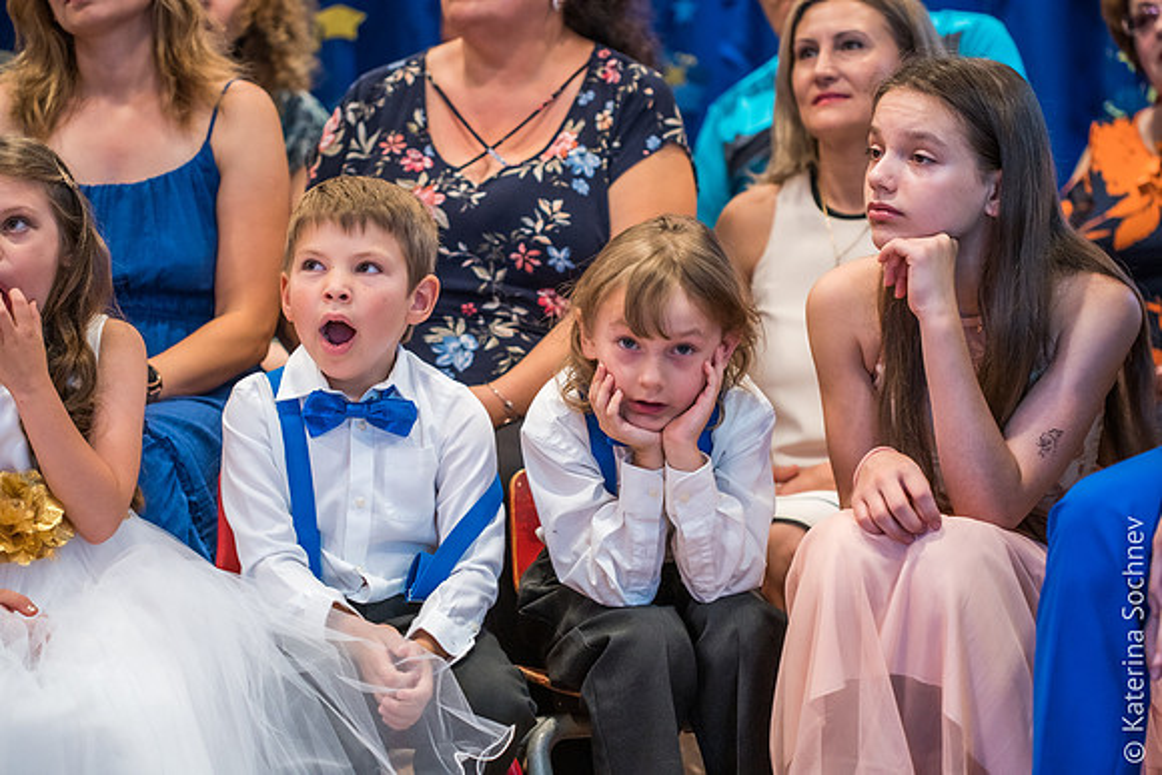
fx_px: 3228
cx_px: 581
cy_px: 388
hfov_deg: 20.4
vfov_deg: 13.7
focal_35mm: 100
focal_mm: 100
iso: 1600
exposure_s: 1/80
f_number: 3.2
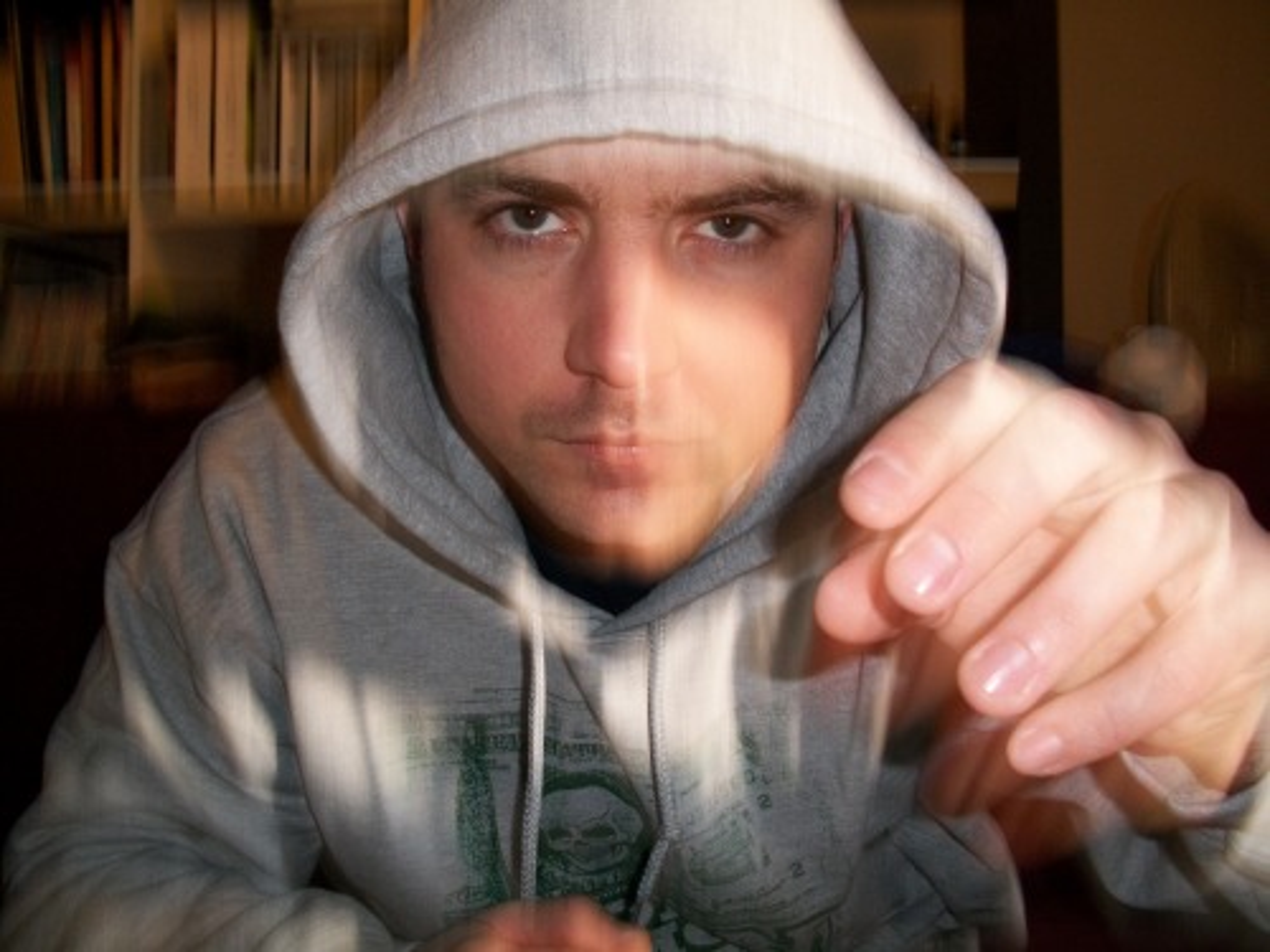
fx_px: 1284
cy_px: 476
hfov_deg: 52.6
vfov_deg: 40.7
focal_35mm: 35
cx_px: 635
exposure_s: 1/30
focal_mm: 6.3
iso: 160
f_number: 3.1
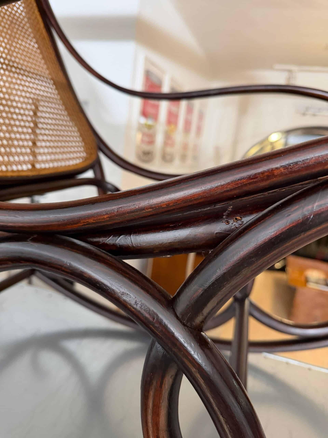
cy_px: 219
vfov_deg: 71.6
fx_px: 303
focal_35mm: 24
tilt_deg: -13.9
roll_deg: -7.0
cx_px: 164
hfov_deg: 56.8
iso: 800
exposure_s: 1/56
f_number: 1.78
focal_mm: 6.76
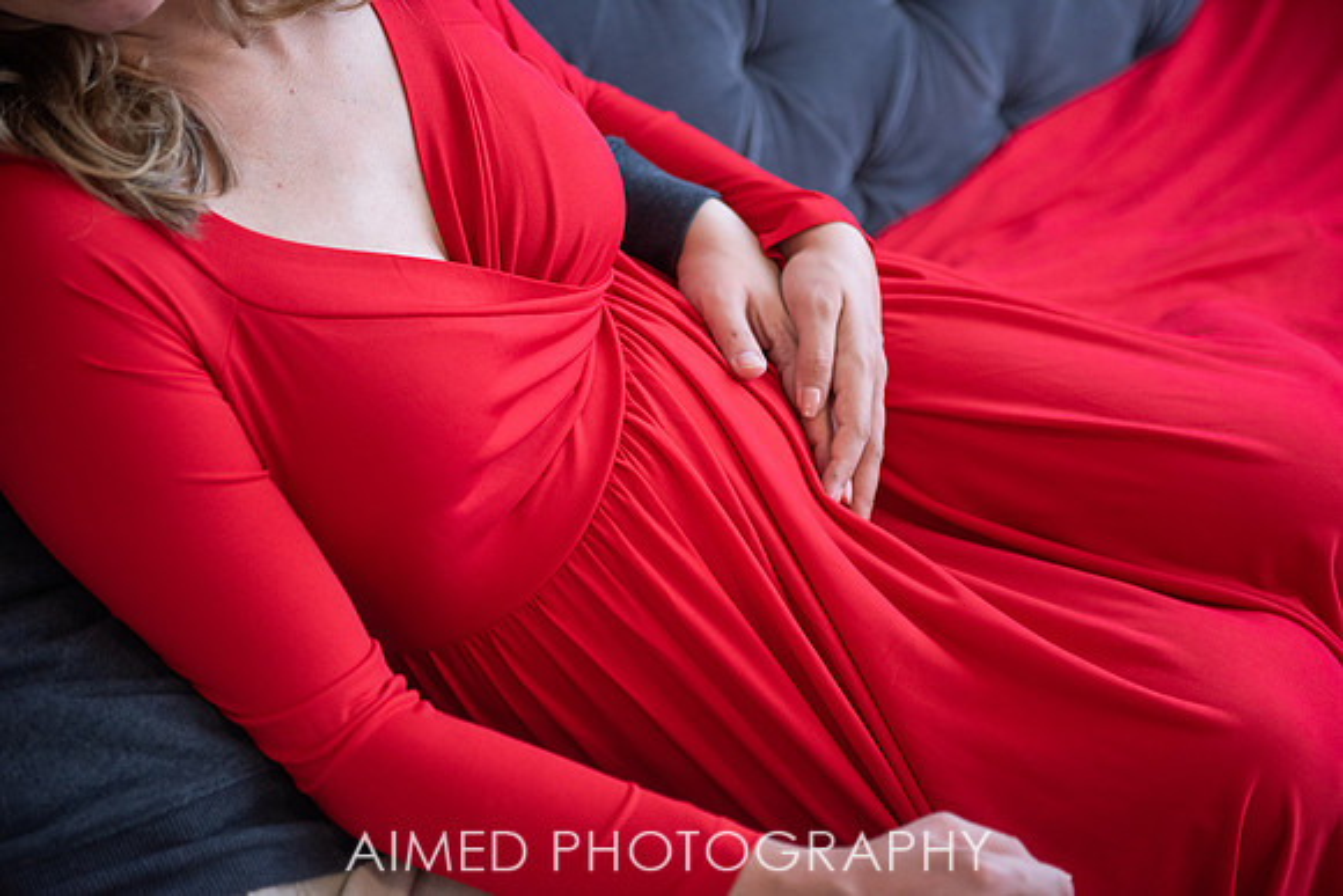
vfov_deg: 19.5
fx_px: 2612
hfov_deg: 28.8
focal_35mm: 70
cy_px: 448
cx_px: 672
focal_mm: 70
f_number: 2.8
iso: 1000
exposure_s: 1/400
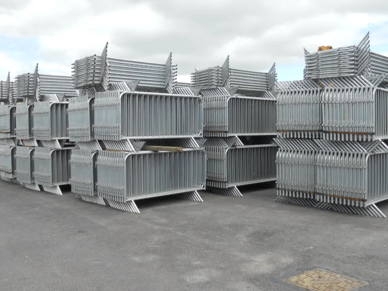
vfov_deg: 37.7
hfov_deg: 49.0
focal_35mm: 38
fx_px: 426
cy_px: 146
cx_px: 194
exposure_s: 1/400
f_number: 3.9
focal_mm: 6.9
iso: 80
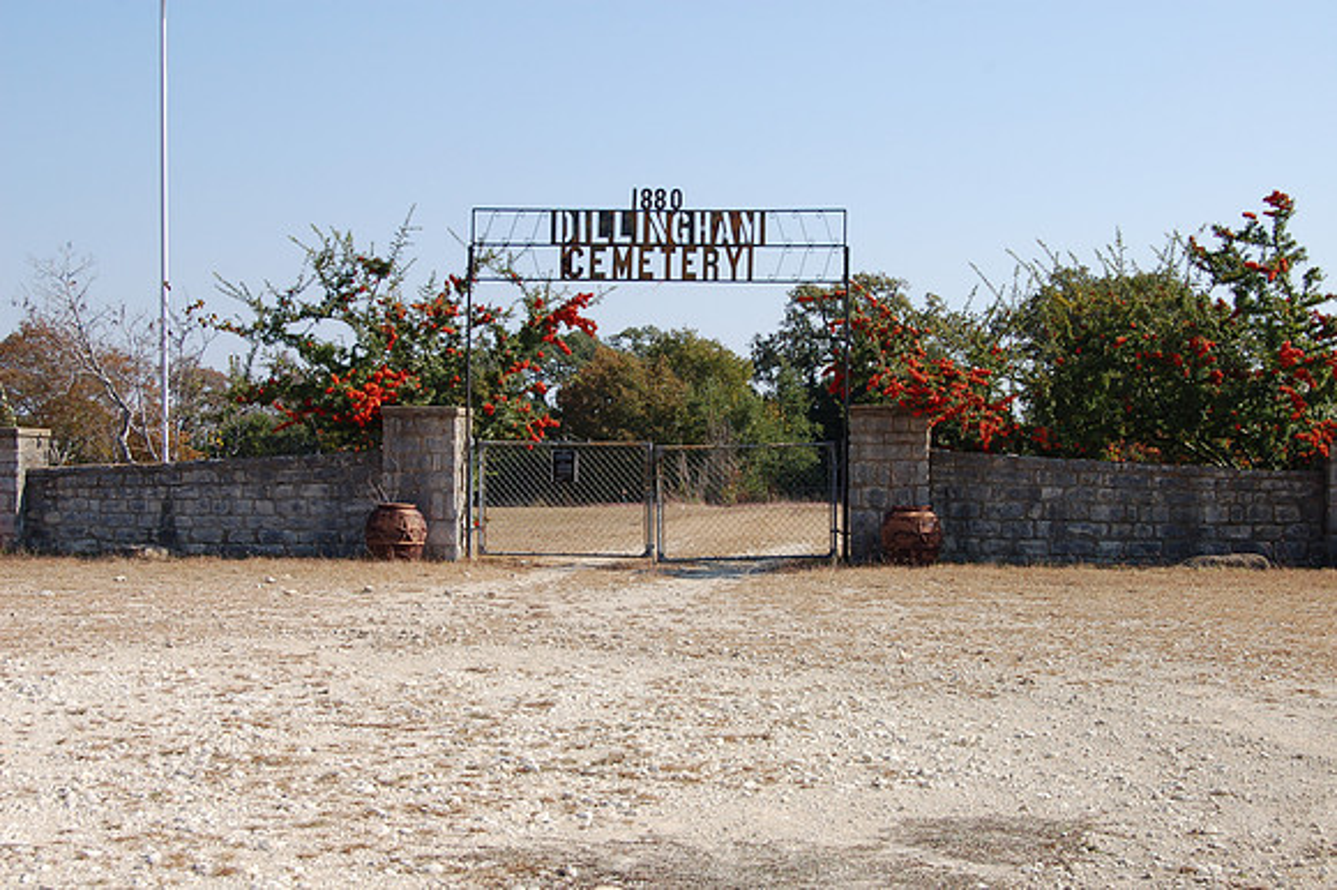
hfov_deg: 33.4
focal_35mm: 60
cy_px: 445
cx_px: 668
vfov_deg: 22.6
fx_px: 2227
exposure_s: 1/320
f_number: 9
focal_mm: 40
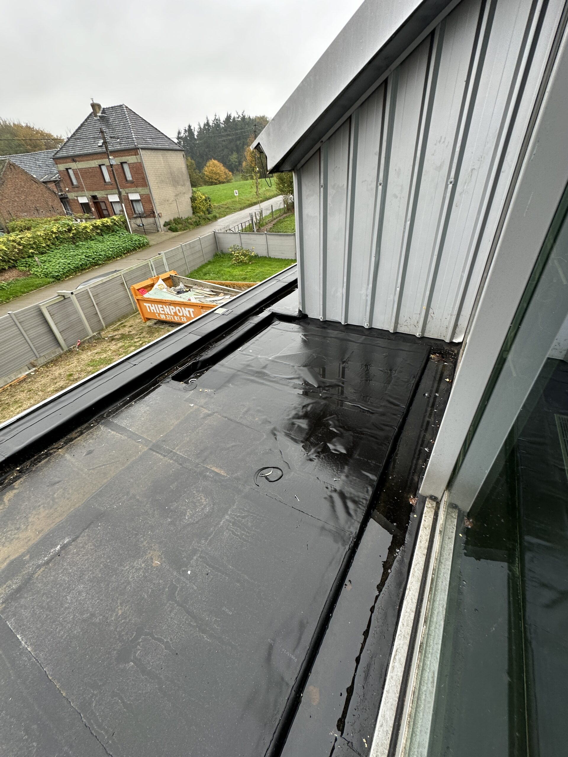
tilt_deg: -34.7
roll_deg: +3.8
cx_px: 284
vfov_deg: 102.1
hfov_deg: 85.7
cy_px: 378
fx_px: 306
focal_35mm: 14
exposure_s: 1/99
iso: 64
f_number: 2.2
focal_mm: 2.22
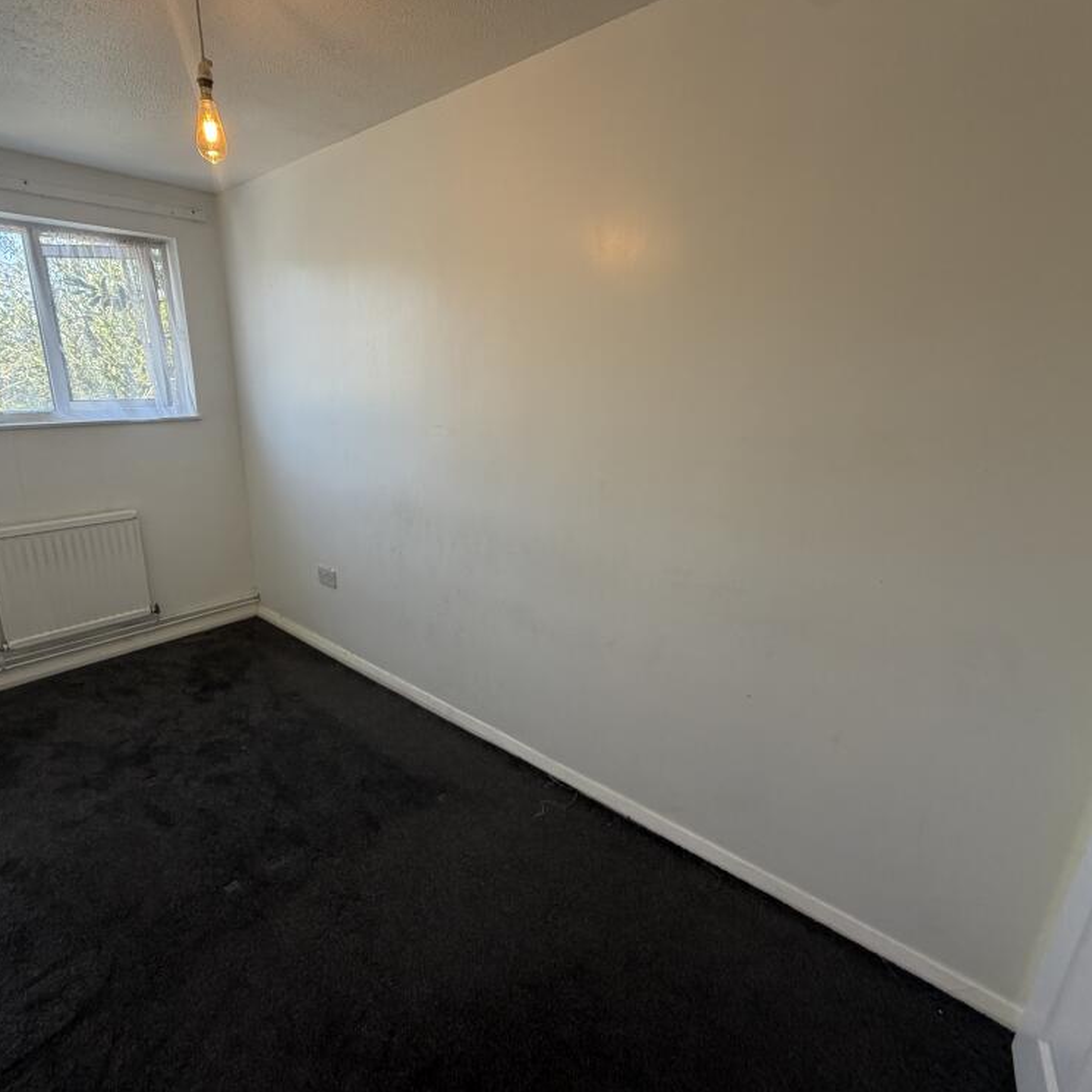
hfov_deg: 83.3
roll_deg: +0.4
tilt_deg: -17.5
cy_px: 554
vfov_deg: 84.0
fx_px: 607
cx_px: 460
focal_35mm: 17
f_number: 2.2
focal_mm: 2.22
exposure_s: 1/121
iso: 160
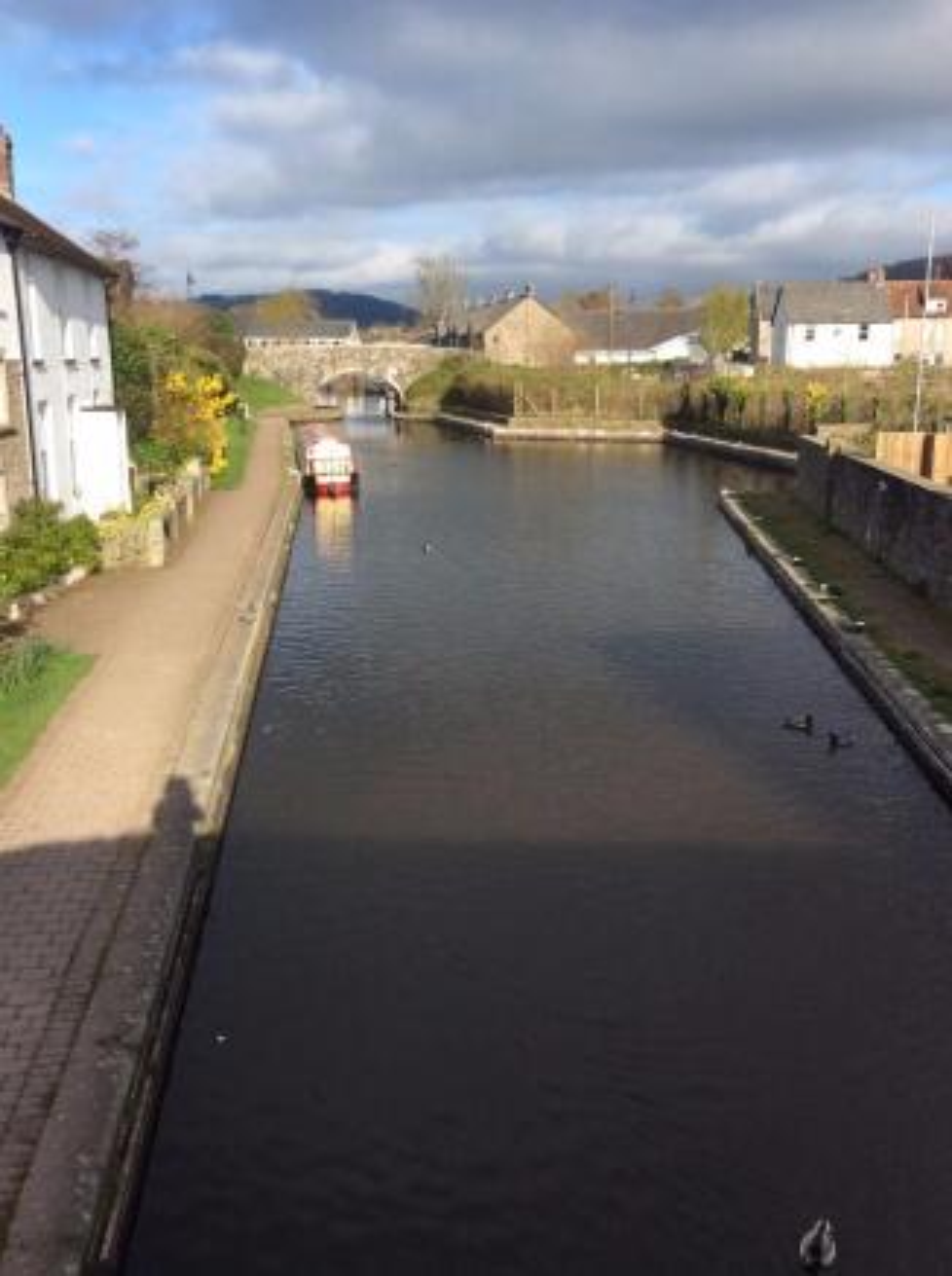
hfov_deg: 44.0
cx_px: 476
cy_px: 638
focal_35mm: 32
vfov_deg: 56.9
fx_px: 1177
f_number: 2.4
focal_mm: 3.3
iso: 32
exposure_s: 1/937
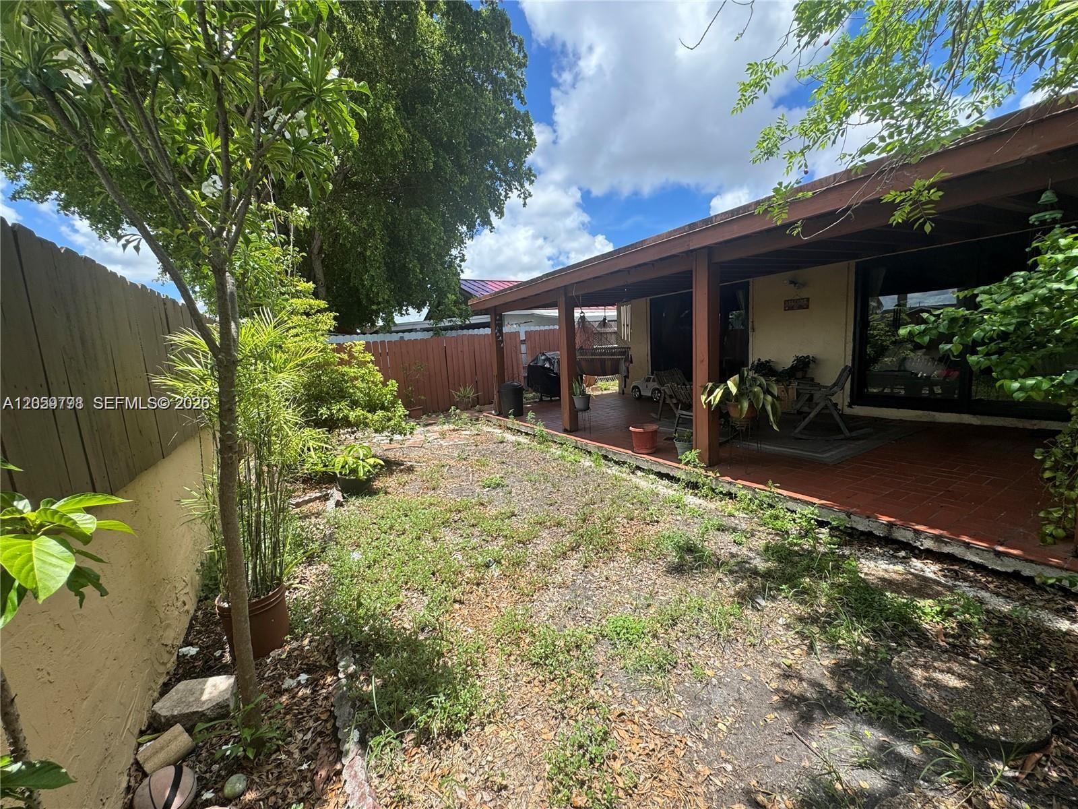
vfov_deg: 85.7
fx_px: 436
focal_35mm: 14
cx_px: 539
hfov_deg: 102.1
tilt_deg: -7.1
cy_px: 404
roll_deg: +2.7
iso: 40
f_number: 2.2
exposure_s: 1/858
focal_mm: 2.22
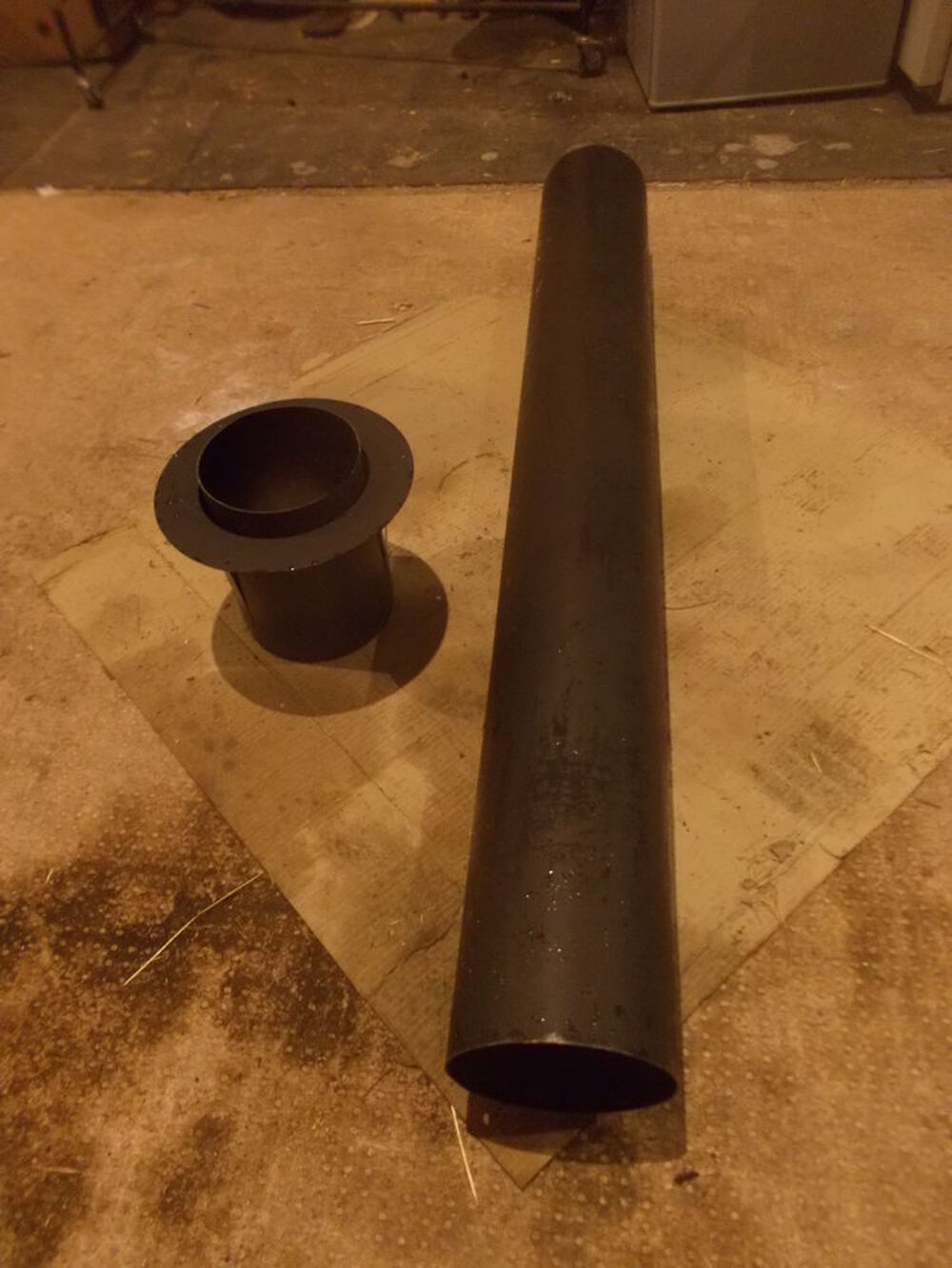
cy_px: 634
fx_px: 953
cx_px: 476
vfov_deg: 67.3
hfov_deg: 53.1
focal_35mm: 26
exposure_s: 1/5
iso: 400
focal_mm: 4.6
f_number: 3.2
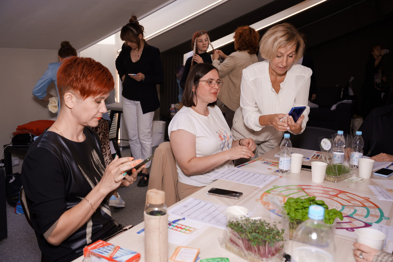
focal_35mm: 36
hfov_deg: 53.1
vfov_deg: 36.9
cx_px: 196
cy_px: 131
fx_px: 393
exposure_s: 1/250
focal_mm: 36
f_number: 4.5
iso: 160
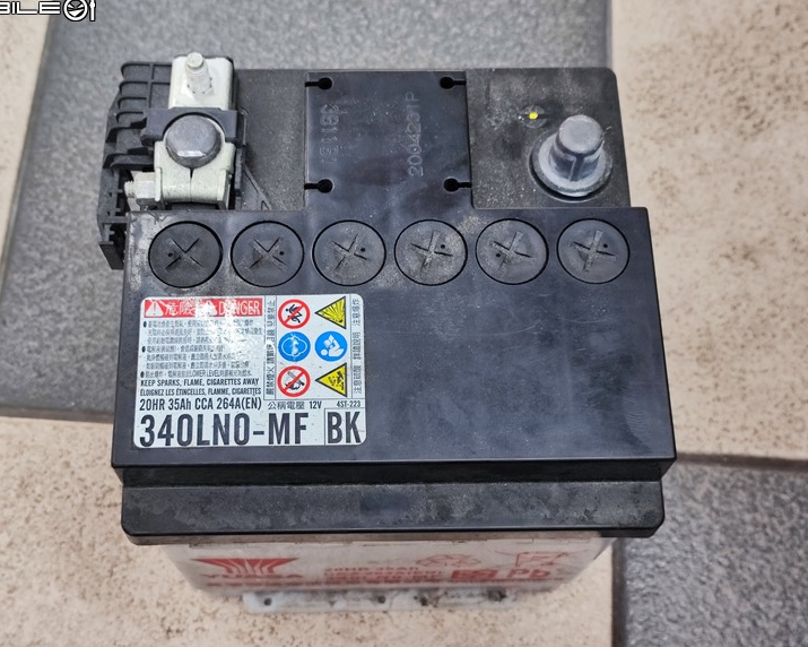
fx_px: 1172
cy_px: 318
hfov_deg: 38.0
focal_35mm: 49
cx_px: 374
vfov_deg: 30.8
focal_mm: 5.4
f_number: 1.8
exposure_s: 1/120
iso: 167
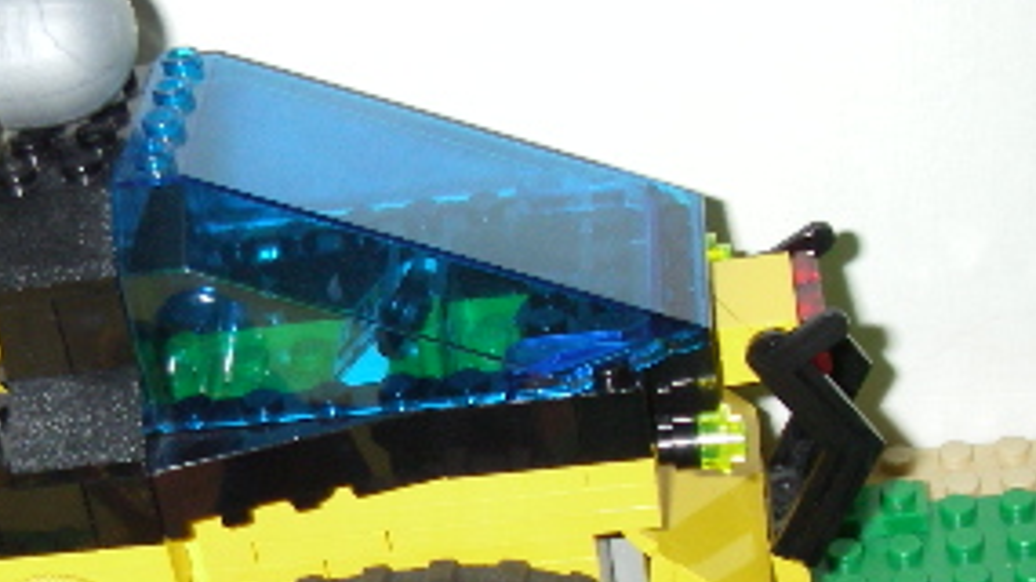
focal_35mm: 93
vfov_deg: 13.0
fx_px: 2554
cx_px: 214
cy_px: 440
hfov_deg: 22.6
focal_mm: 6.3
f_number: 3.3
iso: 160
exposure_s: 1/40
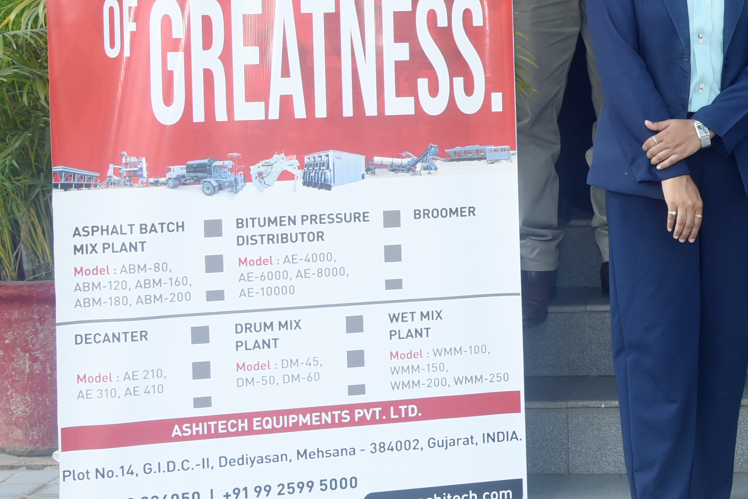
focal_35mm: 100
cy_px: 21
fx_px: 2078
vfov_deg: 13.5
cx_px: 949
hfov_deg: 19.0
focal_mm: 38
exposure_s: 1/125
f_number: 6.3
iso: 400
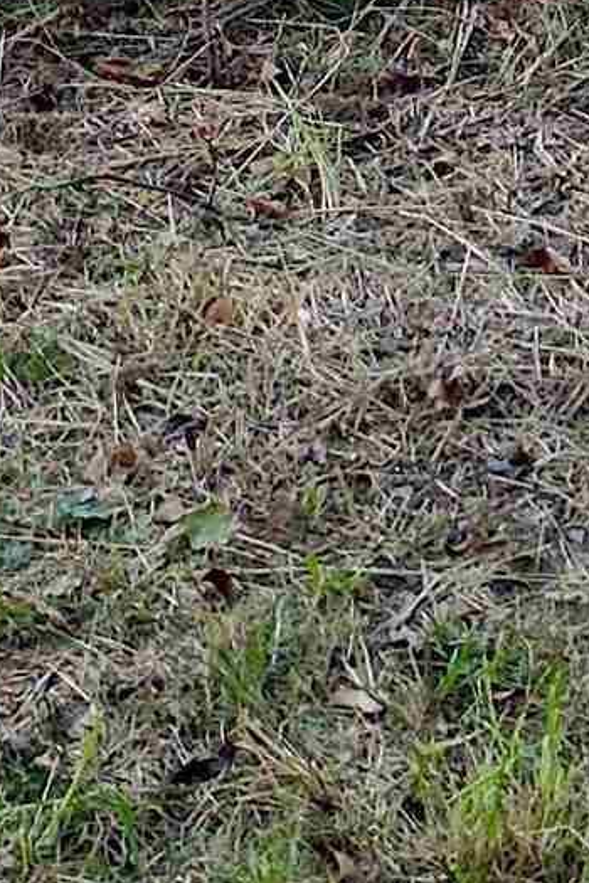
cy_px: -669
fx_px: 3583
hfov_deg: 9.4
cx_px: 434
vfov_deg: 12.8
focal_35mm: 146
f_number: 1.7
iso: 150
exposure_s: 1/120
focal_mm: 6.72
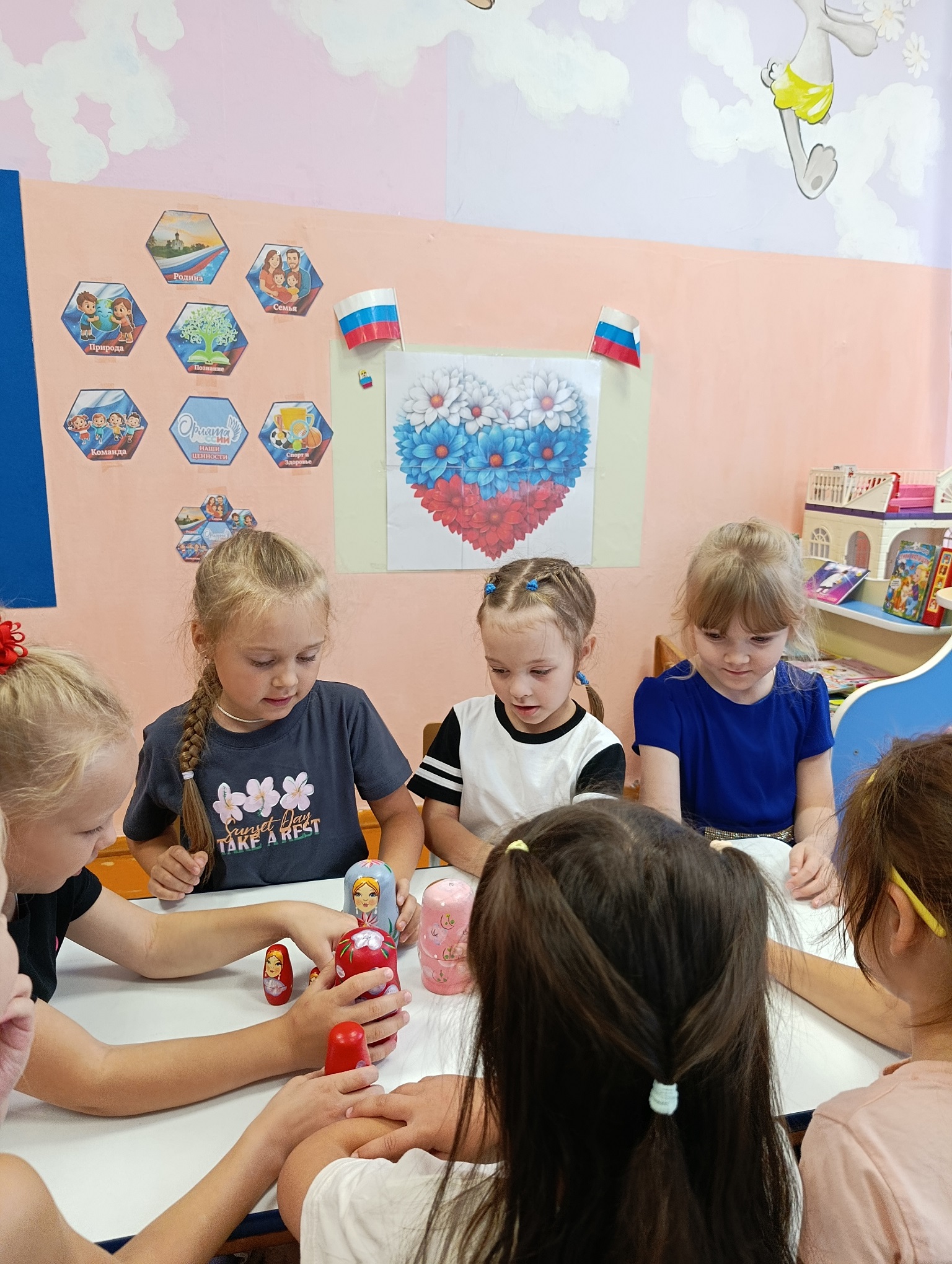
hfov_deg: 59.0
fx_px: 841
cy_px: 632
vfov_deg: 73.8
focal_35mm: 23
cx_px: 476
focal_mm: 6.11
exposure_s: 1/100
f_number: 1.65
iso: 923
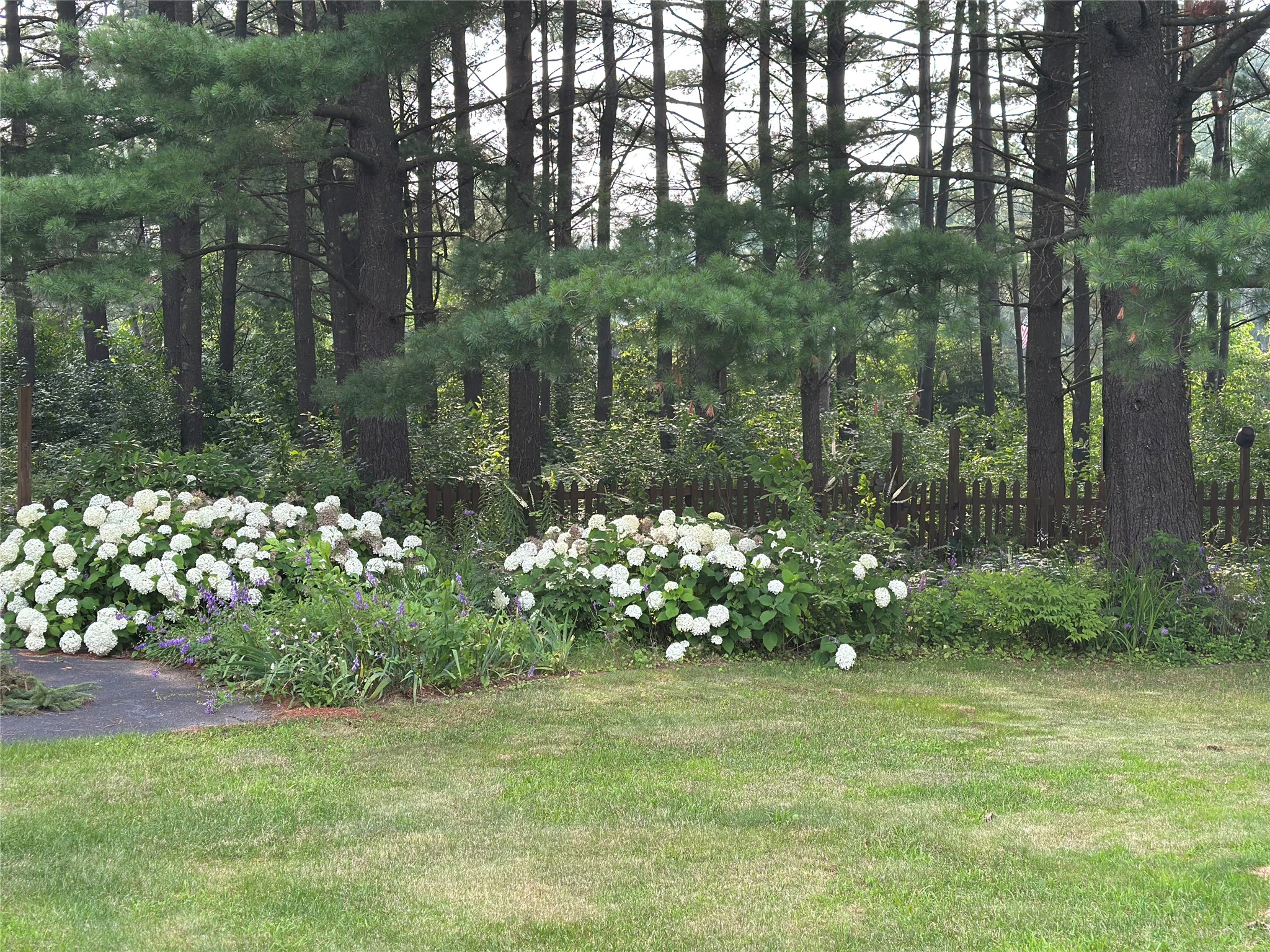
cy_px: 476
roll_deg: +0.6
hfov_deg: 39.7
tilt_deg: -2.4
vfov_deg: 30.3
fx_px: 1761
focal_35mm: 48
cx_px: 635
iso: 80
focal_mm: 6.86
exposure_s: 1/467
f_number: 1.78
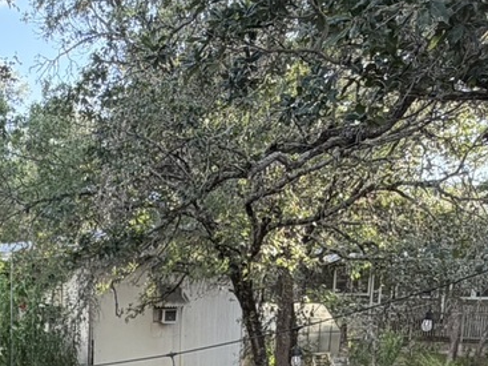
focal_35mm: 55
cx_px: 37
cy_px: 470
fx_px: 775
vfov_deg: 23.6
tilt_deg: -13.1
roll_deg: +0.9
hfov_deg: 32.9
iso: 64
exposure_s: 1/139
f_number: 2.2
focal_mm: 2.22
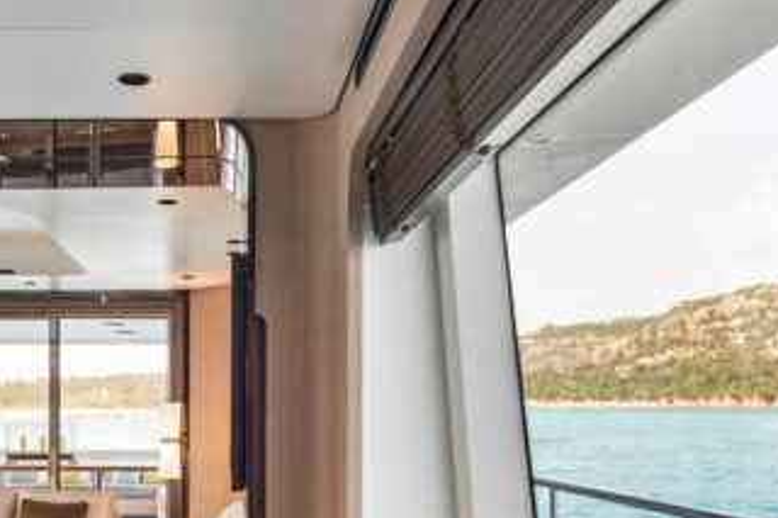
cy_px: 464
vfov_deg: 34.8
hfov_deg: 52.7
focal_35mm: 36
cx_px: 304
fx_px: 778
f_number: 14
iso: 100
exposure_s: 1/10
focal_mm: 15
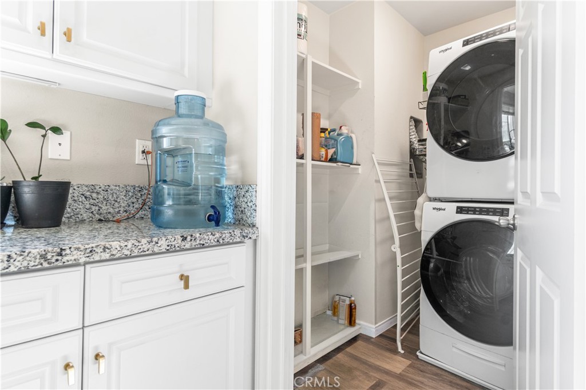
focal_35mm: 18
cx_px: 293
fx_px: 293
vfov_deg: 67.3
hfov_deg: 90.0
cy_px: 195
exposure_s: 1/10
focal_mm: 12
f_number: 7.1
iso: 320
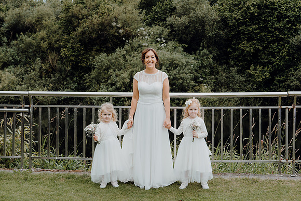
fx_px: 527
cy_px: 100
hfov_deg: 31.9
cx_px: 150
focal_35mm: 63
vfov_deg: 21.6
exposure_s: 1/250
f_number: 5.6
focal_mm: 63
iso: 200
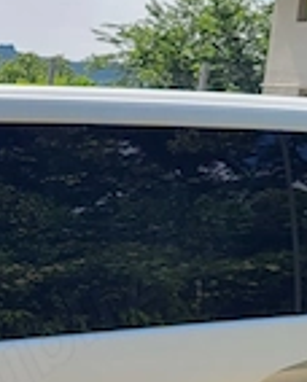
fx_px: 1213
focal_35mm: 107
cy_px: 331
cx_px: -81
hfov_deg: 13.9
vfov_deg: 17.7
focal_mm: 5.4
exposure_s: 1/1889
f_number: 1.8
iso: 40
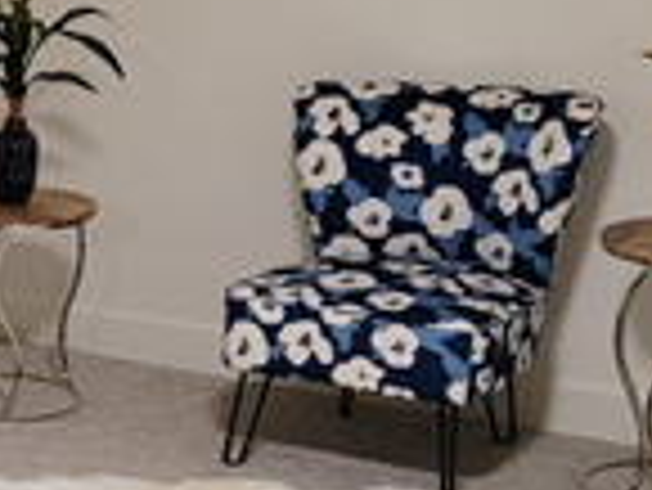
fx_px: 2074
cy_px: 360
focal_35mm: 110
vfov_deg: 13.4
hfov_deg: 15.5
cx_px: -508
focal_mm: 7
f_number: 1.8
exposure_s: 1/40
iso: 250
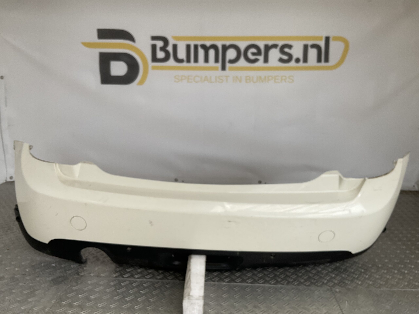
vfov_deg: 48.2
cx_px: 210
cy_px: 157
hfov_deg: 61.7
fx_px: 351
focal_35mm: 29
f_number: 1.8
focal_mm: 3
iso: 40
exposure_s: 1/60
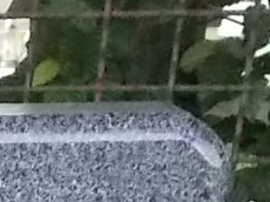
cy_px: 586
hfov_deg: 9.7
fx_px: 1410
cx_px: -382
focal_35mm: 181
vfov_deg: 7.3
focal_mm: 4.6
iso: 400
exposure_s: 1/320
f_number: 3.2
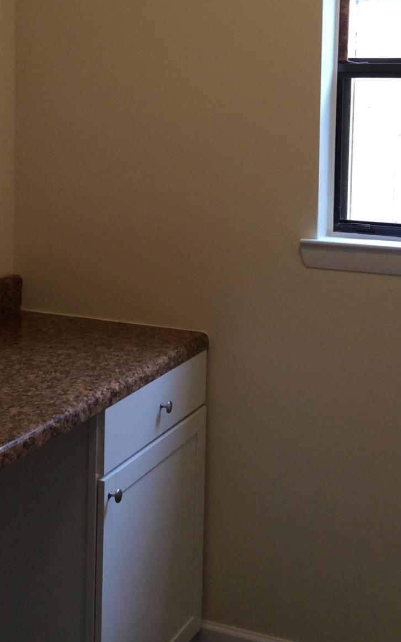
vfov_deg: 34.3
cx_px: 147
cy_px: 148
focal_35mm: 58
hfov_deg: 22.3
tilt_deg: -3.2
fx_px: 1014
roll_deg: -0.6
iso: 40
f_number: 2.4
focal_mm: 3.3
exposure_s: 1/24
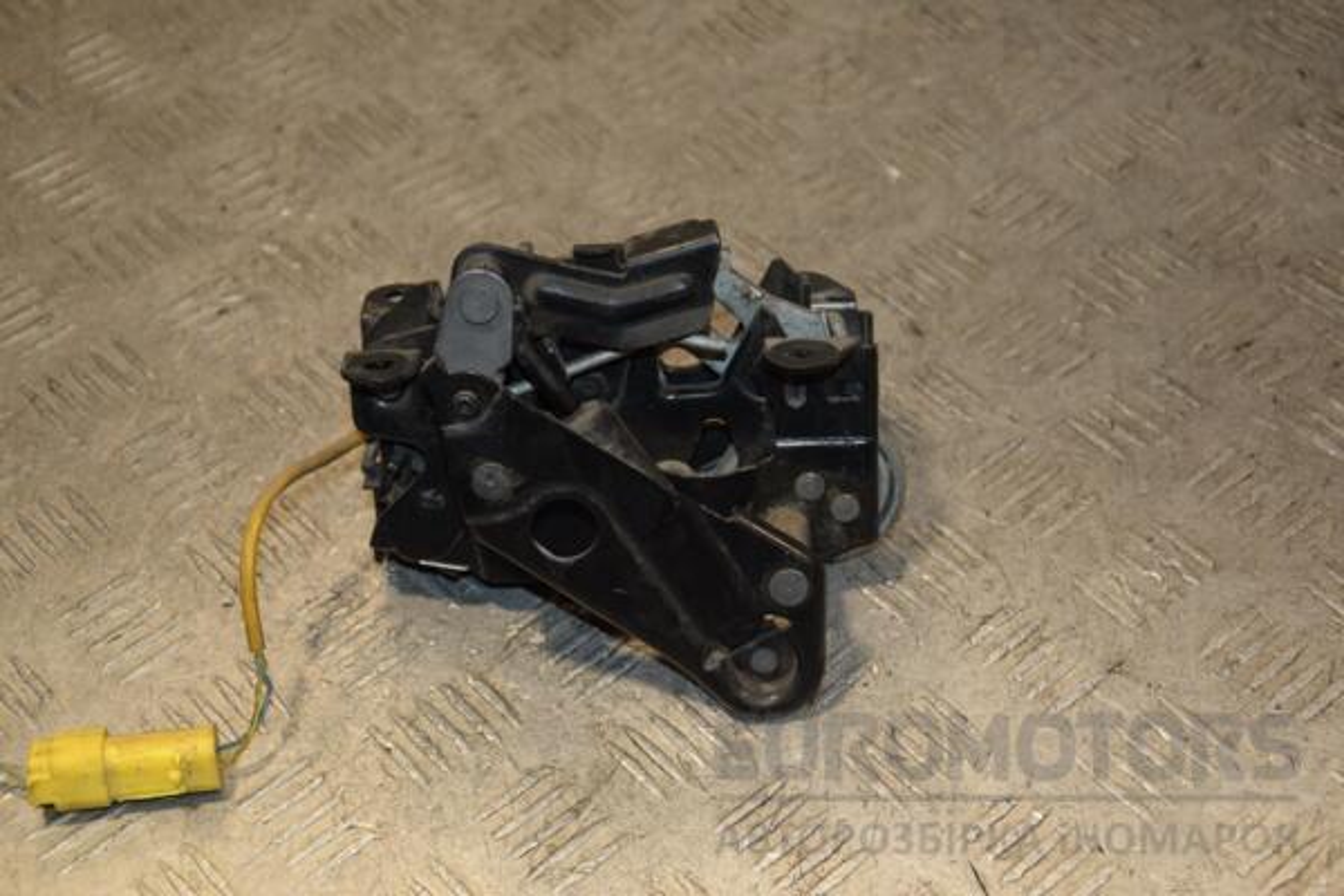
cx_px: 672
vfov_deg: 18.9
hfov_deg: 28.1
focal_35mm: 72
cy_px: 448
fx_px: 2688
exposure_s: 1/200
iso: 800
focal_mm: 48
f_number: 4.8
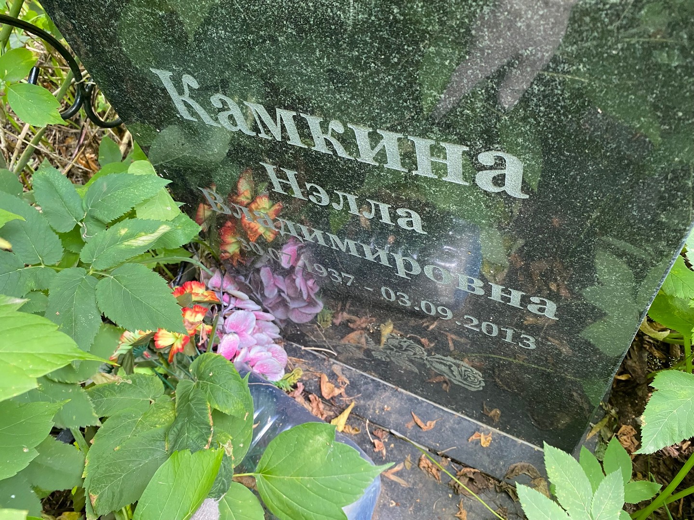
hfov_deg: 67.3
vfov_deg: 53.1
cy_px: 260
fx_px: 521
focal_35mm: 26
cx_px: 347
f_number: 1.8
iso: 250
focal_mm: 4.25
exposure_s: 1/60
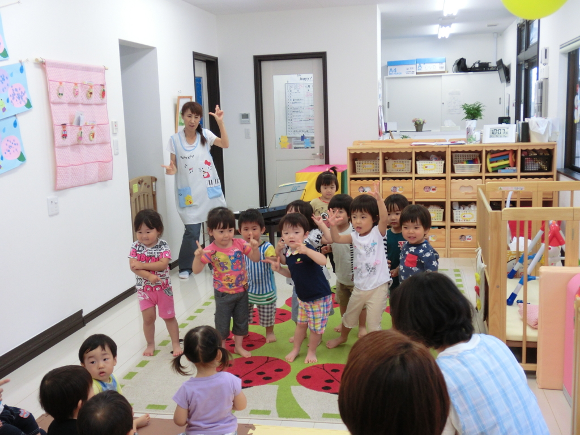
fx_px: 586
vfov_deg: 40.7
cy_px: 218
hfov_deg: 52.6
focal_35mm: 35
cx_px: 290
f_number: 3.2
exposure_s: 1/60
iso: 250
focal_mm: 6.1
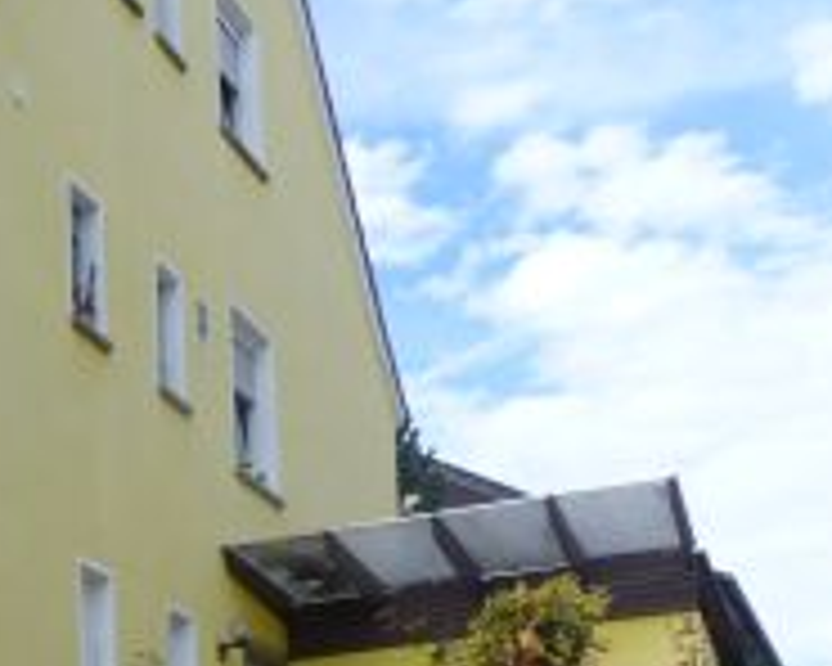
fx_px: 1625
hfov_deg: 24.6
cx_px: -279
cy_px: 826
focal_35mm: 66
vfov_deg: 21.3
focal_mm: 4.5
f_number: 4
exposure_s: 1/400
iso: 100
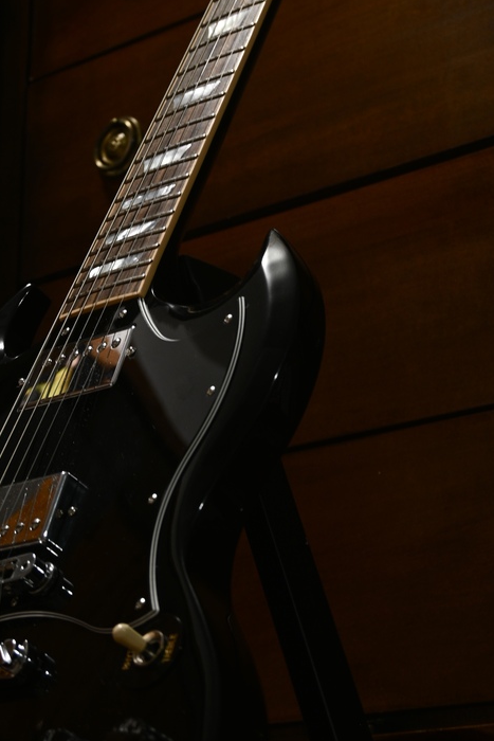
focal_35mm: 85
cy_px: 225
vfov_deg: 23.8
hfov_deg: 16.1
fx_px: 1746
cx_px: 235
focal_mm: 33
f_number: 5
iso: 100
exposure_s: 1/1.3
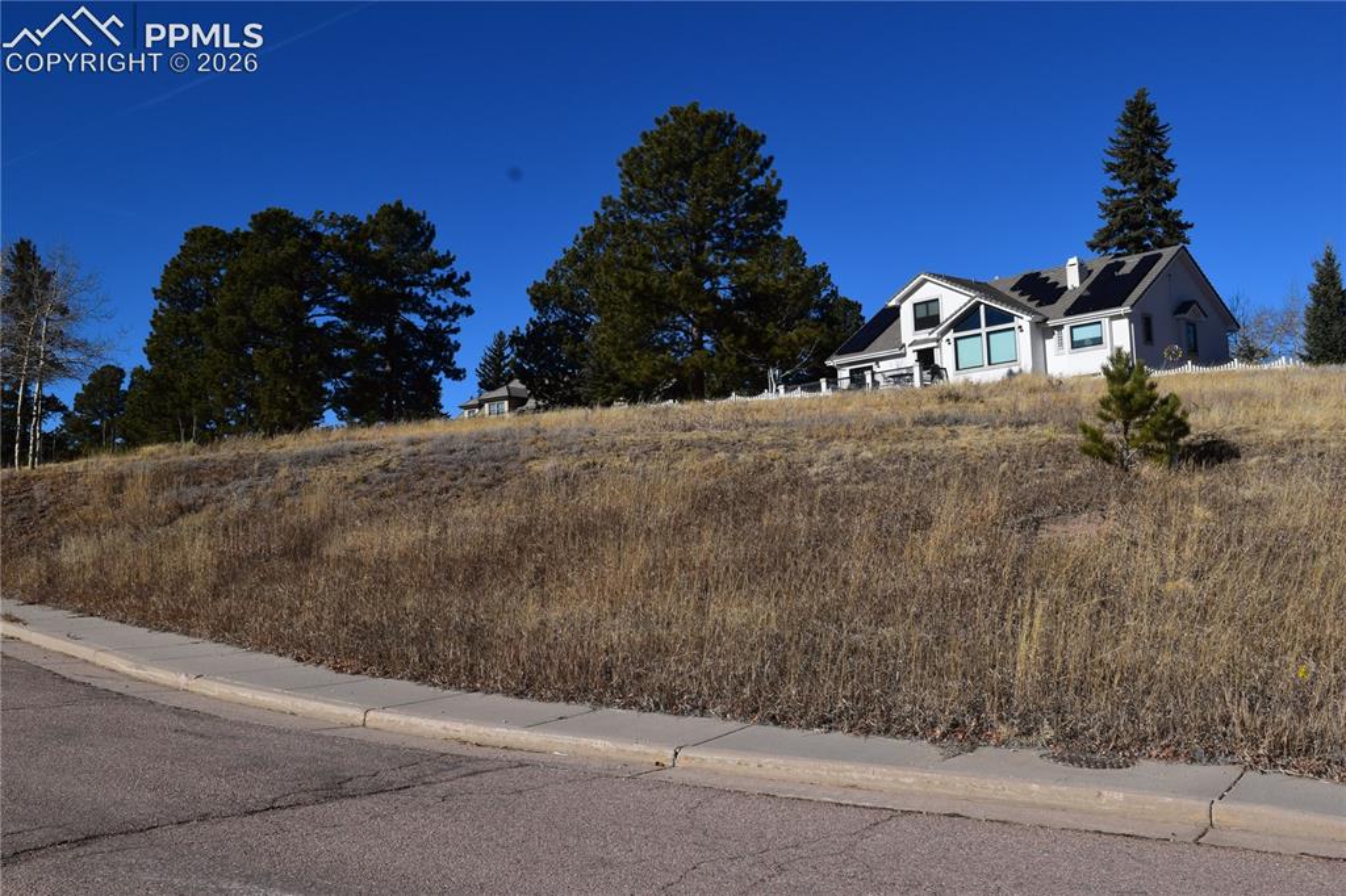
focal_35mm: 38
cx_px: 673
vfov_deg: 35.5
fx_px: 1402
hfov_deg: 51.3
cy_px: 448
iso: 320
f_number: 11
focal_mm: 25
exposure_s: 1/500
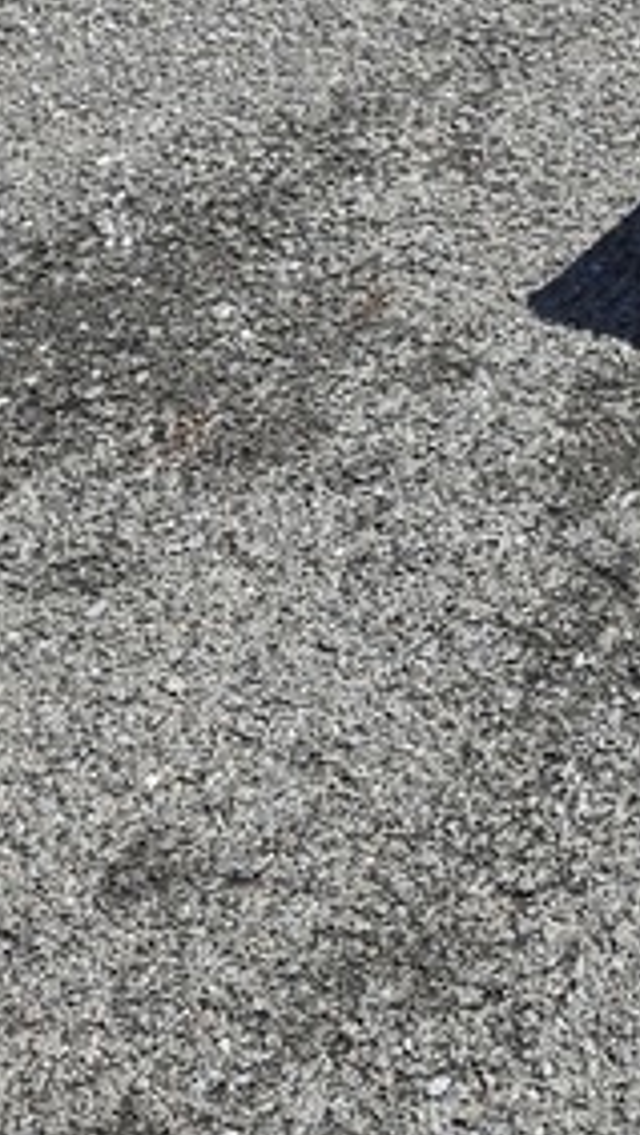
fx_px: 2740
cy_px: -24
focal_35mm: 91
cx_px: 1393
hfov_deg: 11.6
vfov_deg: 22.4
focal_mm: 5.4
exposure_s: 1/2128
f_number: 1.8
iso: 25
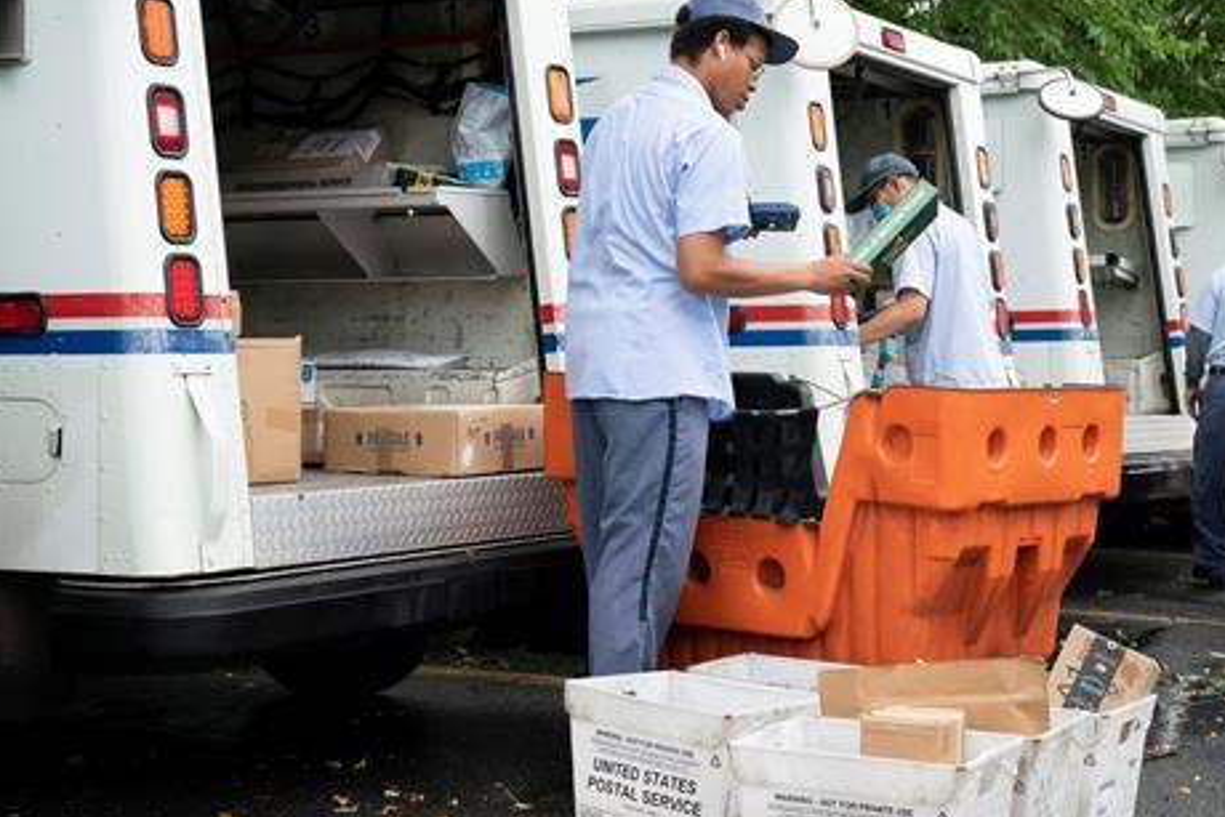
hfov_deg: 28.0
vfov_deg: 18.9
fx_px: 2451
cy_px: 291
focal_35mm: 72
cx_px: 692
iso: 2500
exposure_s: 1/800
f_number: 8
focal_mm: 51
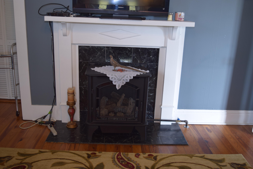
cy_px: 84
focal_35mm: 36
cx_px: 126
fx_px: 253
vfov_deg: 36.9
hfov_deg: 53.1
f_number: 4
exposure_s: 1/30
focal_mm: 24
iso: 400
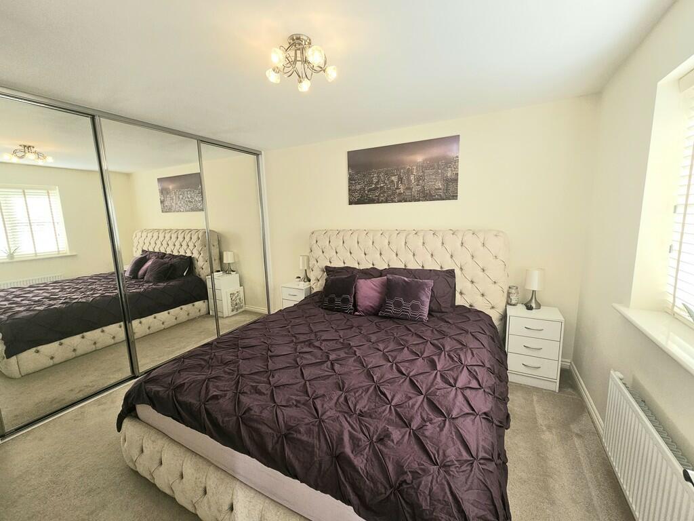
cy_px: 260
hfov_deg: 106.2
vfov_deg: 89.9
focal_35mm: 13
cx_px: 347
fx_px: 261
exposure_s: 1/100
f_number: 2.2
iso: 50
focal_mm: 2.2
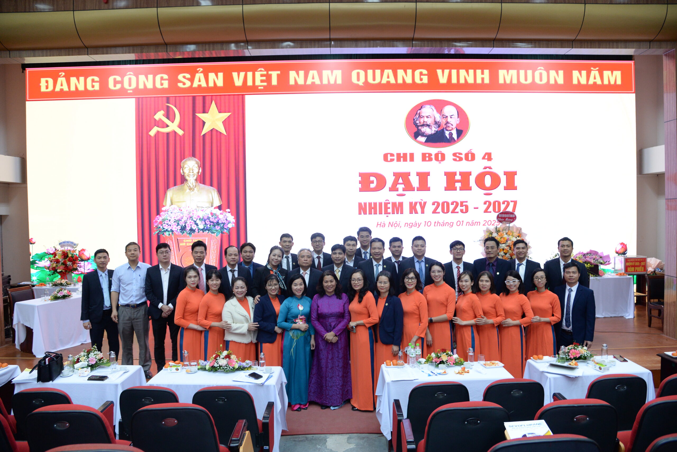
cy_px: 226
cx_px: 338
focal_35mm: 24
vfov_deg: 53.2
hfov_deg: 73.7
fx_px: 451
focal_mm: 24
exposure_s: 1/50
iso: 1600
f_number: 4.5
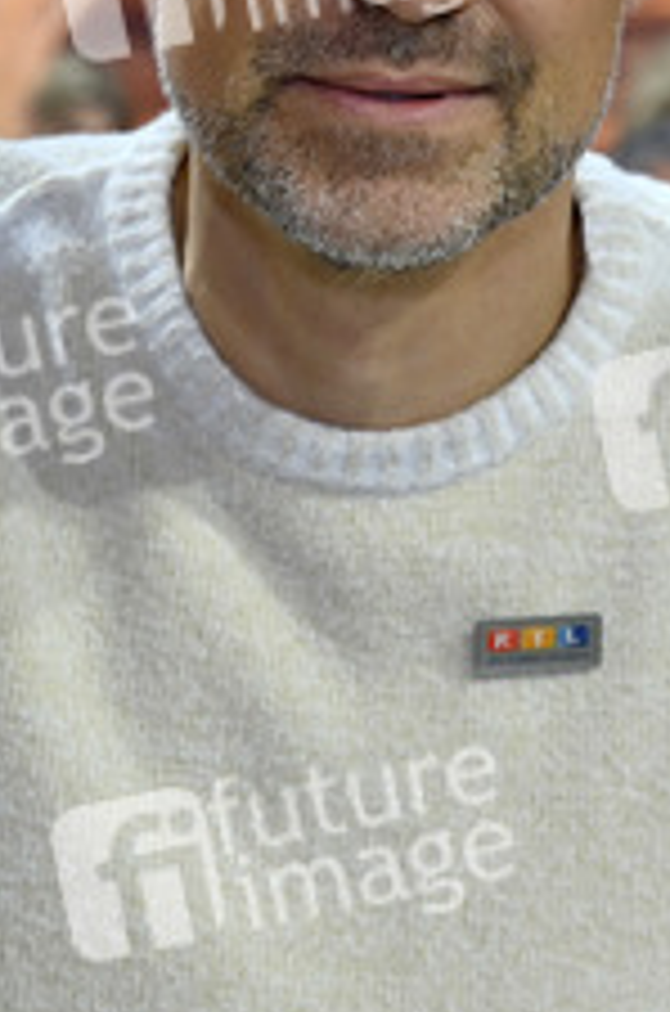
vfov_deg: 27.1
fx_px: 2047
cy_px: 180
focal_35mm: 73
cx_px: 414
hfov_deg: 18.6
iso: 1000
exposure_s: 1/200
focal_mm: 41
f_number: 4
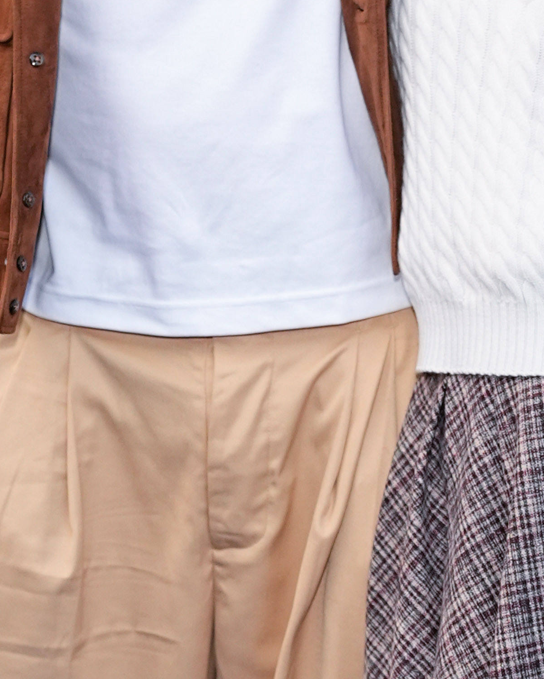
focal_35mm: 142
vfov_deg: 13.6
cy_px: 293
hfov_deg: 10.9
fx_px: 2858
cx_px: 329
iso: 400
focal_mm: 38
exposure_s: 1/500
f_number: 2.2
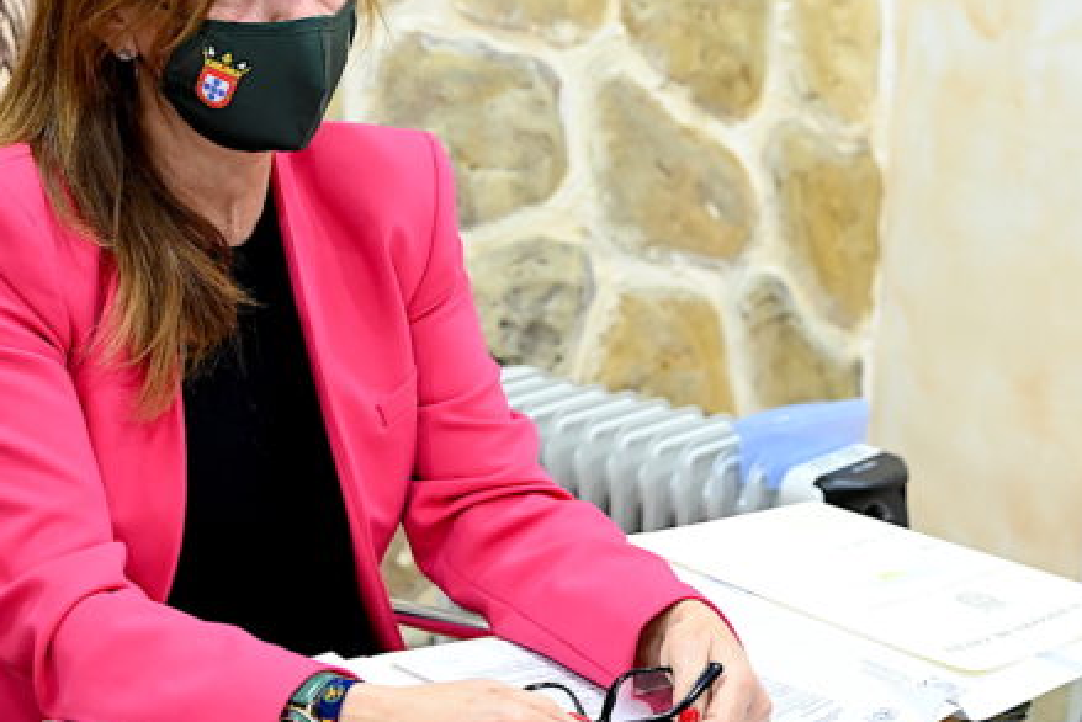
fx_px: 2976
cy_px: 153
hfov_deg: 20.4
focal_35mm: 99
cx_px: 254
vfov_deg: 13.8
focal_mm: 58
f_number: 5
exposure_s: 1/100
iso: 4000
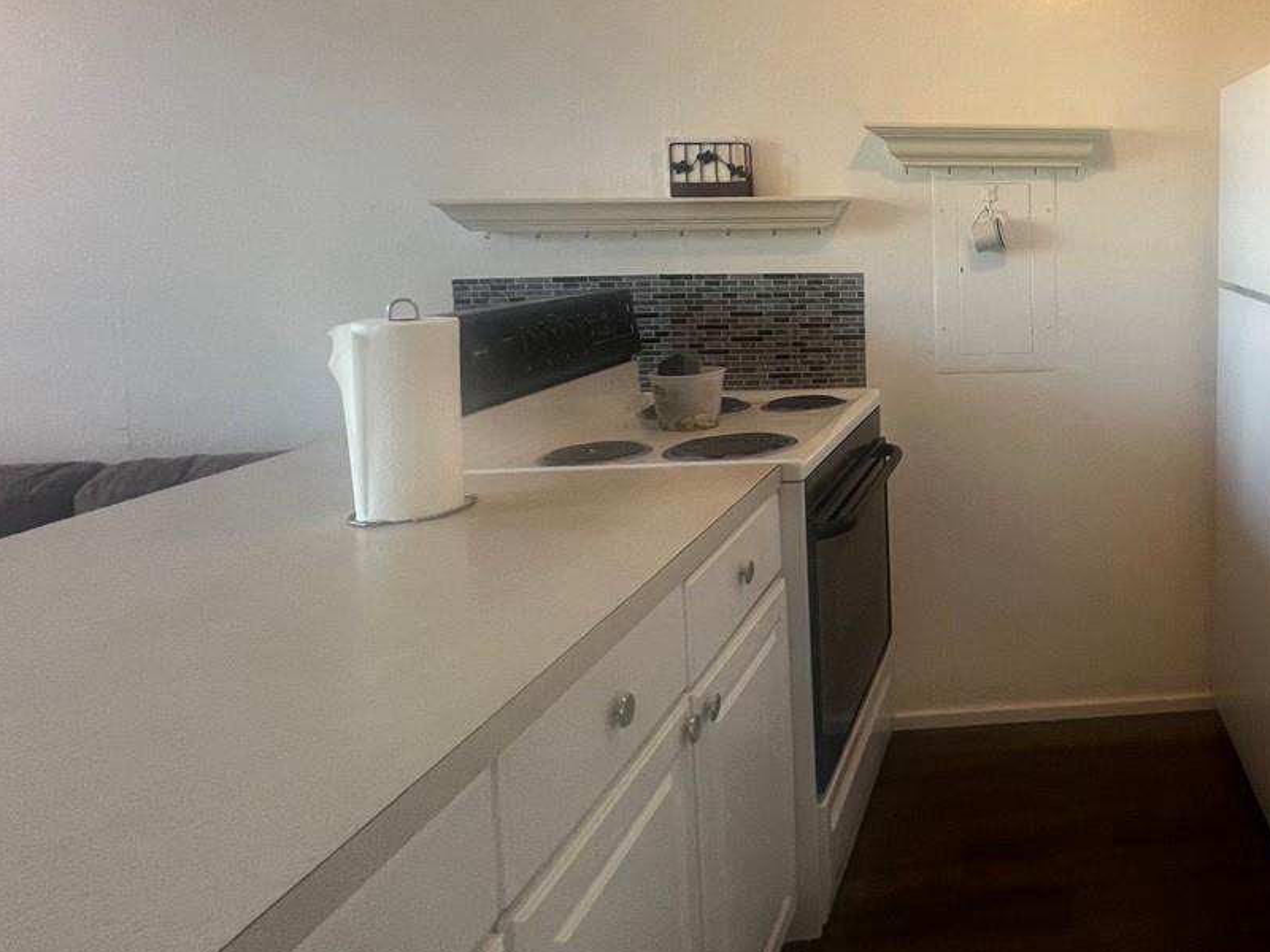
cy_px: 289
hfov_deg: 55.2
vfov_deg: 51.7
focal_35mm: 26
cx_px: 1214
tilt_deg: -3.4
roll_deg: -0.4
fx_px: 954
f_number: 1.8
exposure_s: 1/60
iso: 125
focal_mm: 1.57
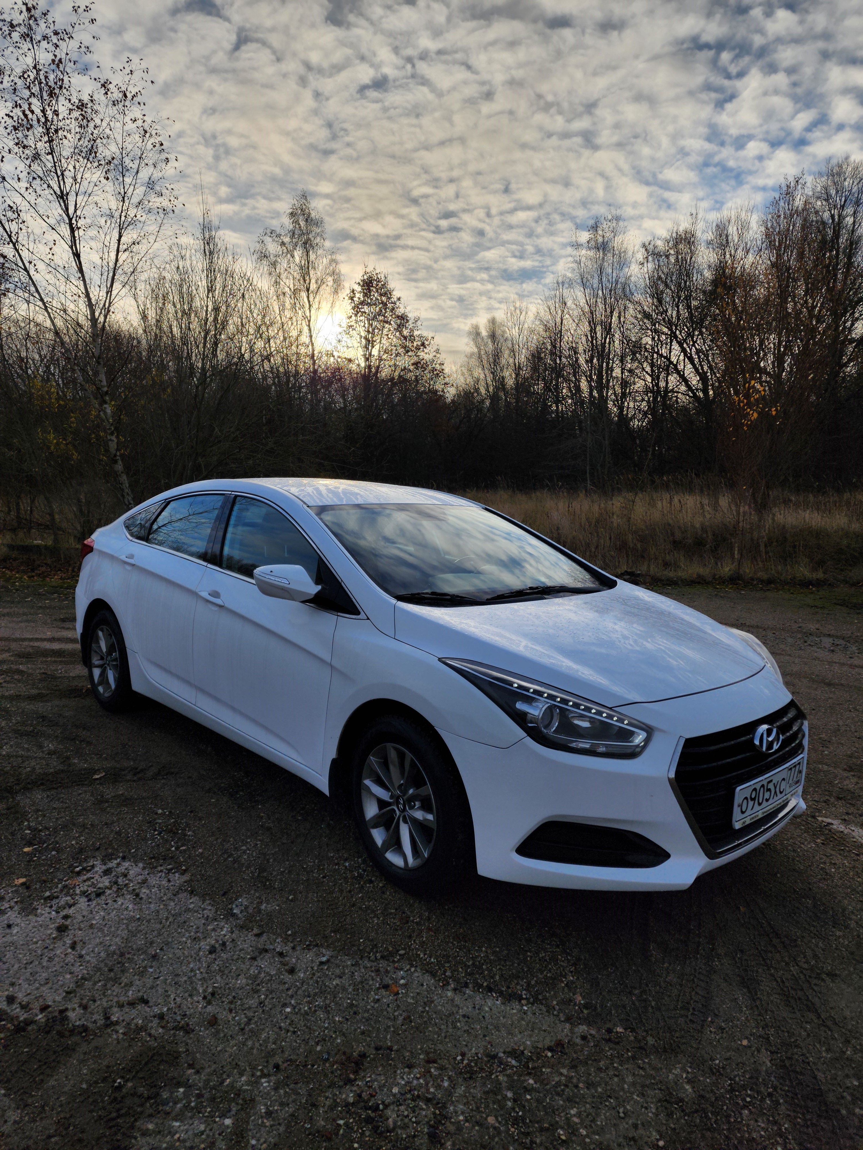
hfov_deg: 58.9
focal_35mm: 23
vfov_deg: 73.9
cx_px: 432
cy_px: 575
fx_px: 765
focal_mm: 6.4
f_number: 1.8
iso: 12
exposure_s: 1/1957
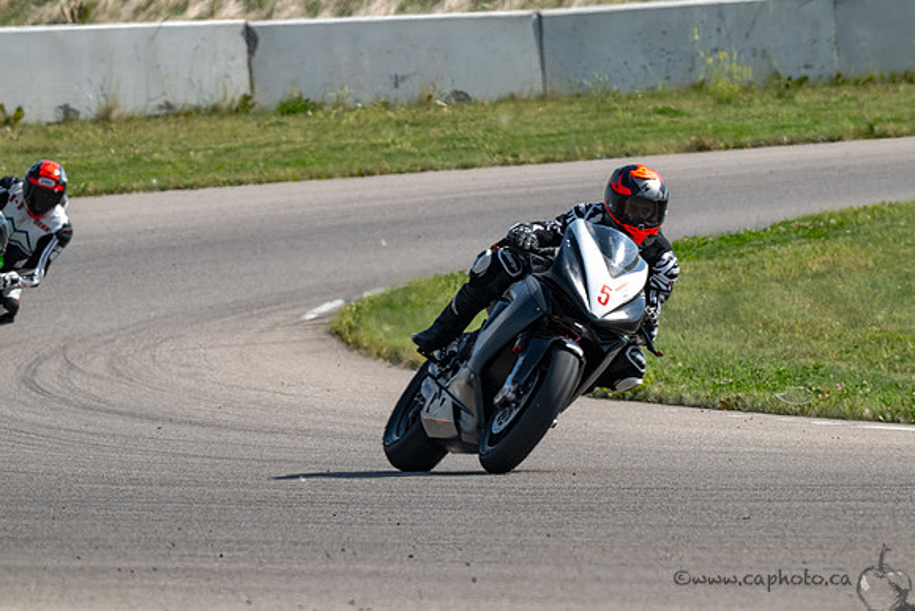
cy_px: 306
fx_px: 15253
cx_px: 458
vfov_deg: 2.3
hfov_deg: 3.4
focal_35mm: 600
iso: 1100
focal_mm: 600
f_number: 16
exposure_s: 1/1250
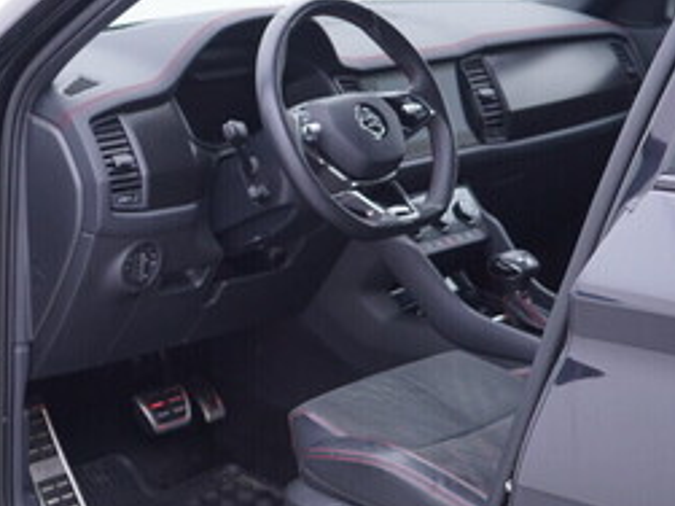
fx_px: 1481
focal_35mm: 76
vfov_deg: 19.4
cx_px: 38
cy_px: 252
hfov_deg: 24.7
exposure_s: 1/40
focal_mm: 24
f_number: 2.8
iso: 160
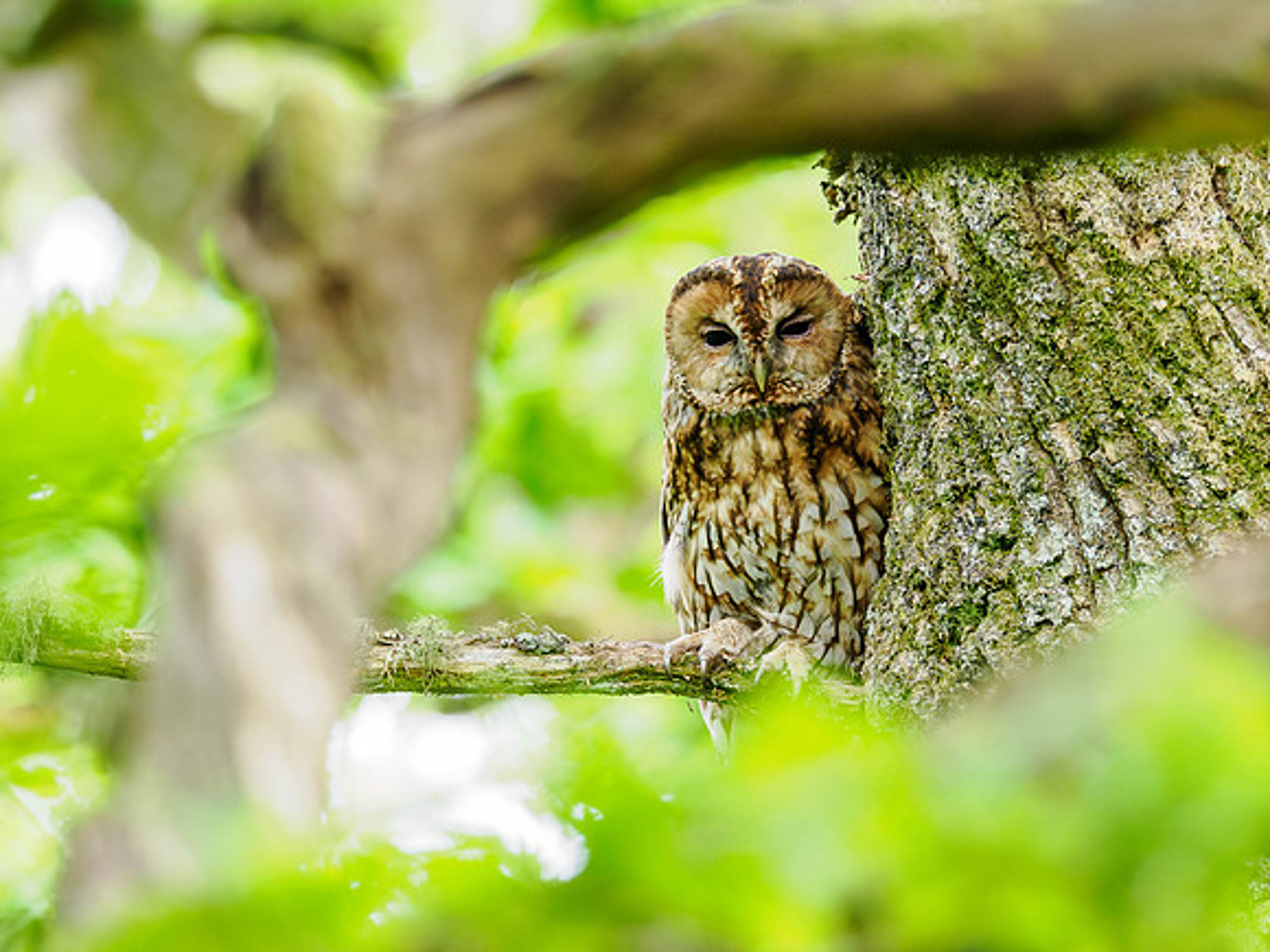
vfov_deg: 1.5
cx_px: 795
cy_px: 563
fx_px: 37175
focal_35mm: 1013
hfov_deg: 2.0
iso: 5000
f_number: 4
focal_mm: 300
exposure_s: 1/320
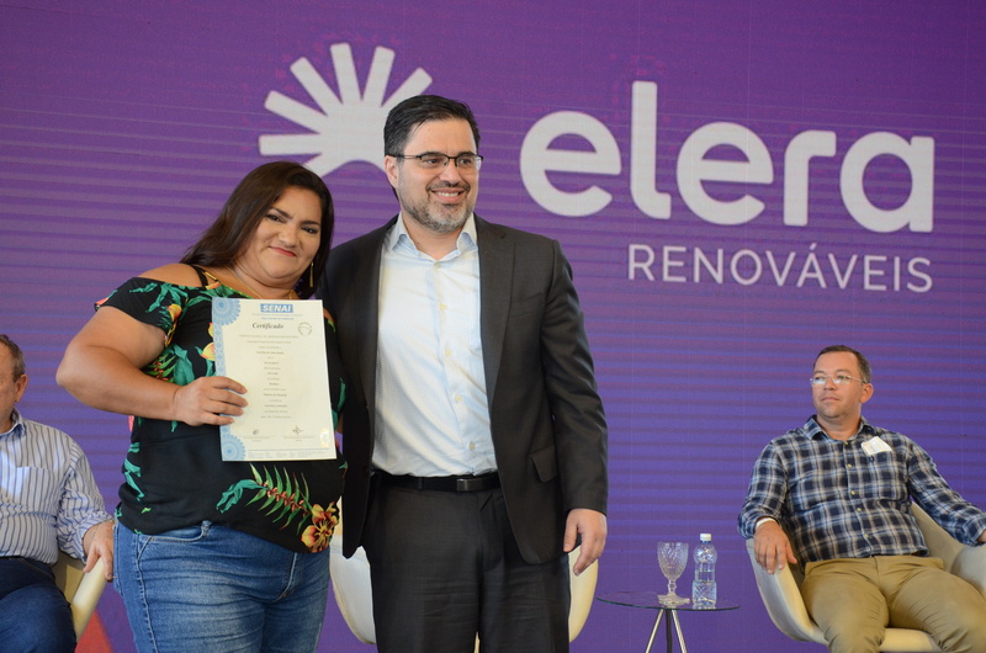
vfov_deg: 23.7
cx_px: 493
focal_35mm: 57
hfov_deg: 35.1
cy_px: 326
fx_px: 1558
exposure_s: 1/125
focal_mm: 38
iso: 1000
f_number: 7.1
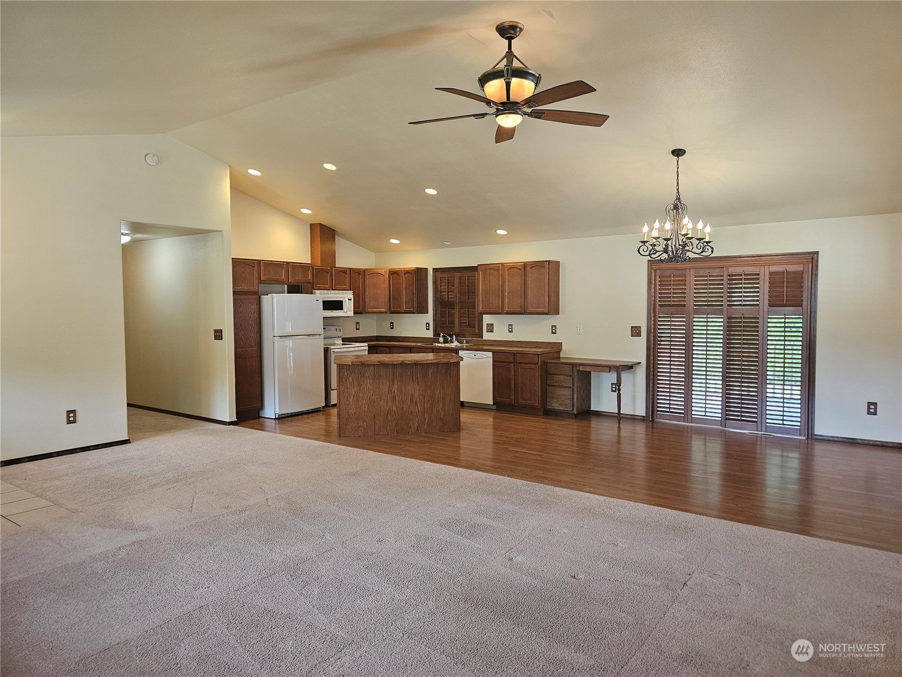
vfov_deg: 58.9
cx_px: 451
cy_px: 338
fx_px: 599
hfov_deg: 73.9
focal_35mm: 23
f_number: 1.7
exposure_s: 1/120
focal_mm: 6.3
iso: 250
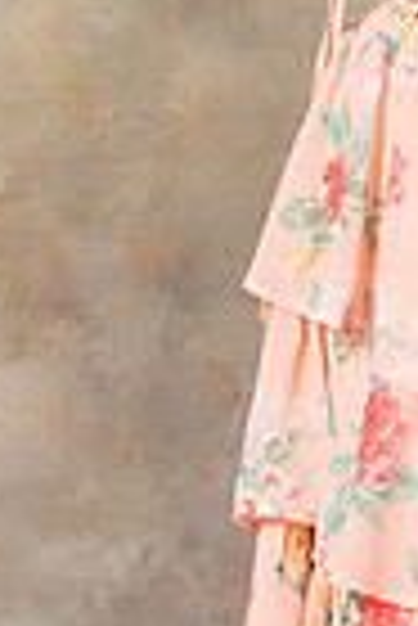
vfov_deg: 3.6
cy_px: -286
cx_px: 686
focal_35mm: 575
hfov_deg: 2.4
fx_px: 9989
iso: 200
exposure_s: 1/125
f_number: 5.6
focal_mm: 70
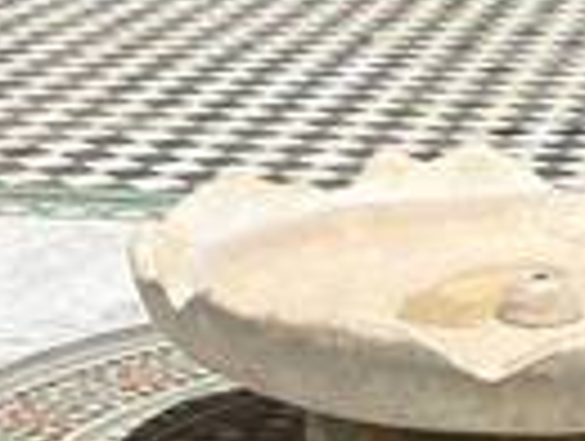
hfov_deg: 13.4
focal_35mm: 144
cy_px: -122
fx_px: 2438
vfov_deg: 10.1
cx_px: 662
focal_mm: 5.96
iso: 50
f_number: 1.6
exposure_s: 1/3448
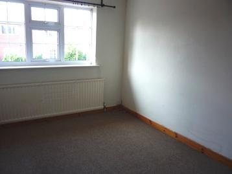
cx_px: 116
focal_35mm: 30
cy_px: 87
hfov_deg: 59.9
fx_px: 201
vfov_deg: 46.8
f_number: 3.3
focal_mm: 5.2
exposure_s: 1/50
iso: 100
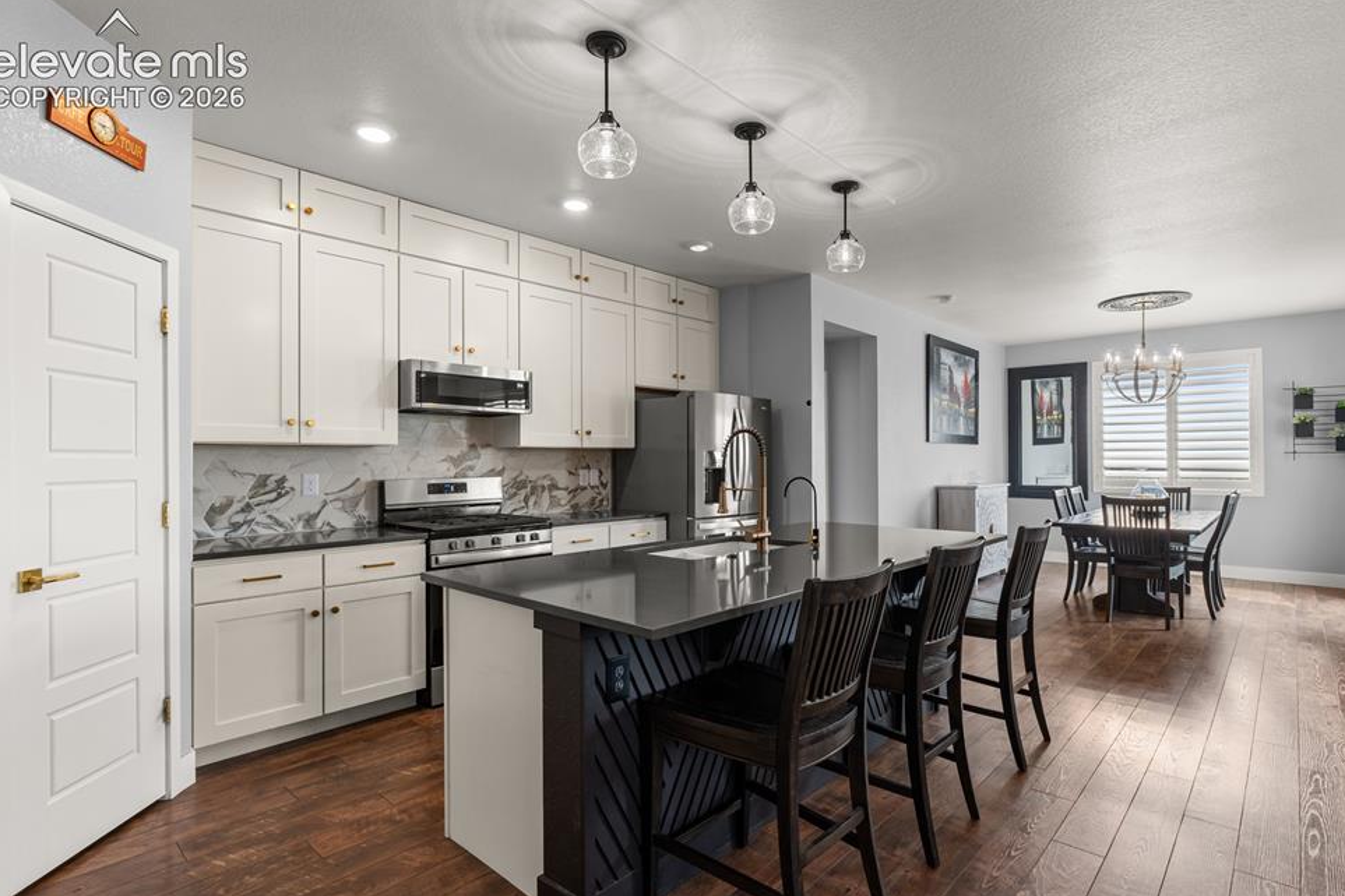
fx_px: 661
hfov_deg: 91.0
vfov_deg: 68.3
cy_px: 461
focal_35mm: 18
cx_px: 690
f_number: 8
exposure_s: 1/8
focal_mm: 11.1
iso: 250
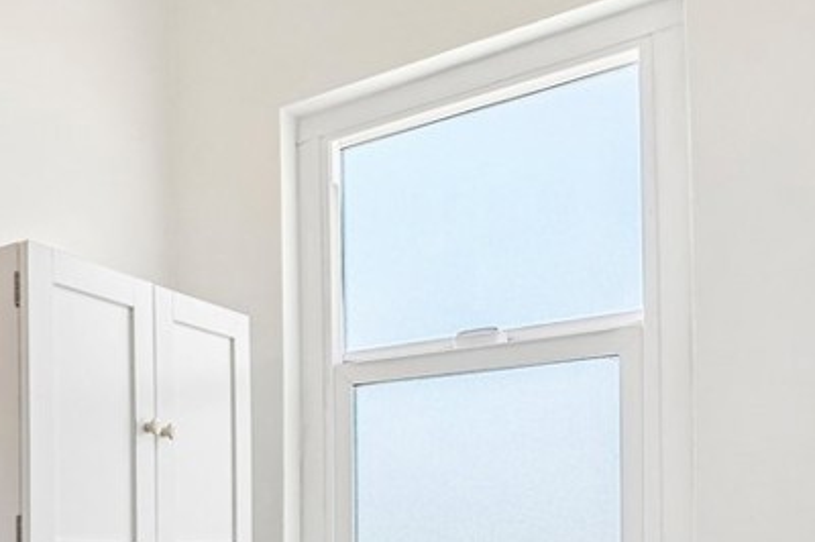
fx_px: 927
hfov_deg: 38.5
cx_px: -98
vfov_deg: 30.3
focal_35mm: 41
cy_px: 542
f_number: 8
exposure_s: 1/40
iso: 400
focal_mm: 16
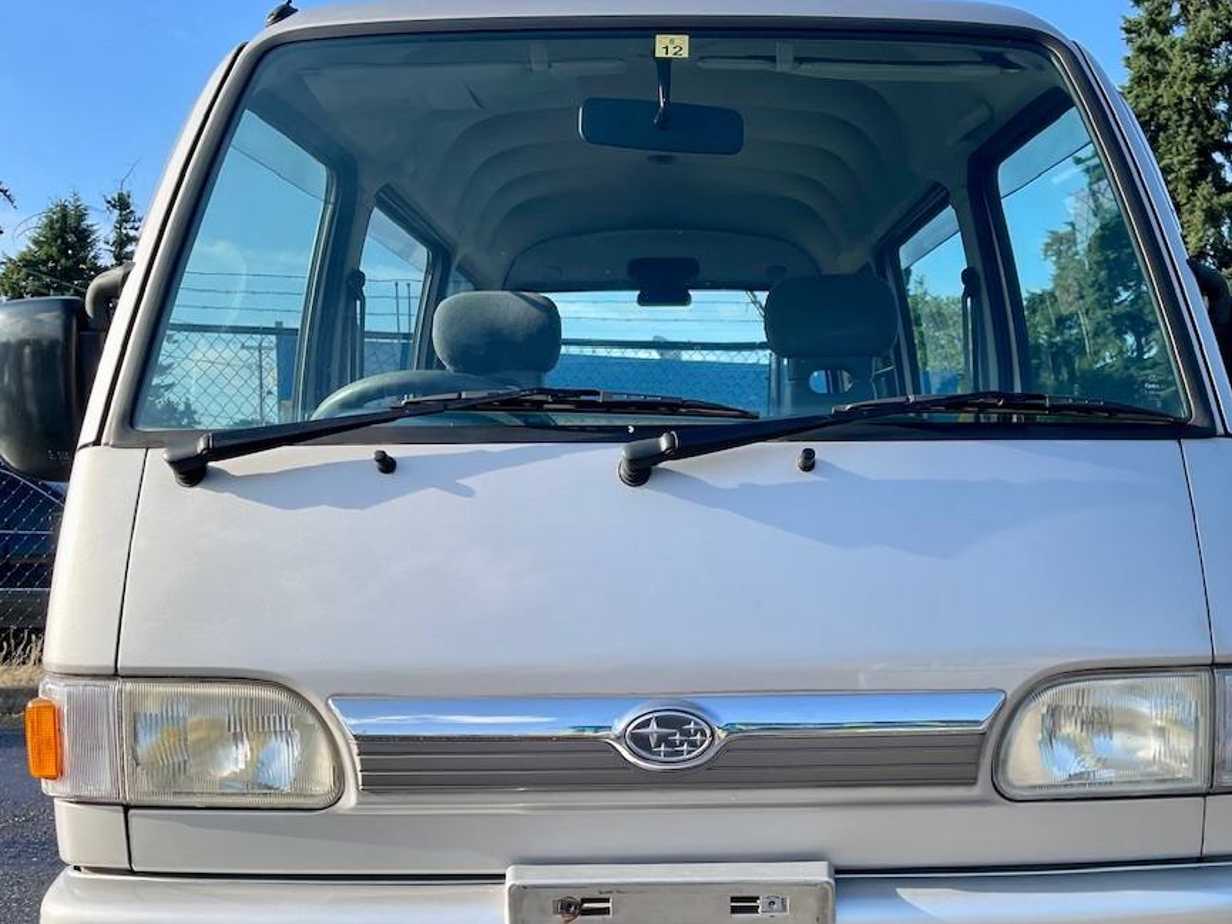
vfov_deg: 38.1
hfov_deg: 50.0
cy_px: 632
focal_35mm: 37
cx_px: 695
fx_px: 1317
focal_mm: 5.1
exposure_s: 1/1140
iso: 32
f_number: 1.6
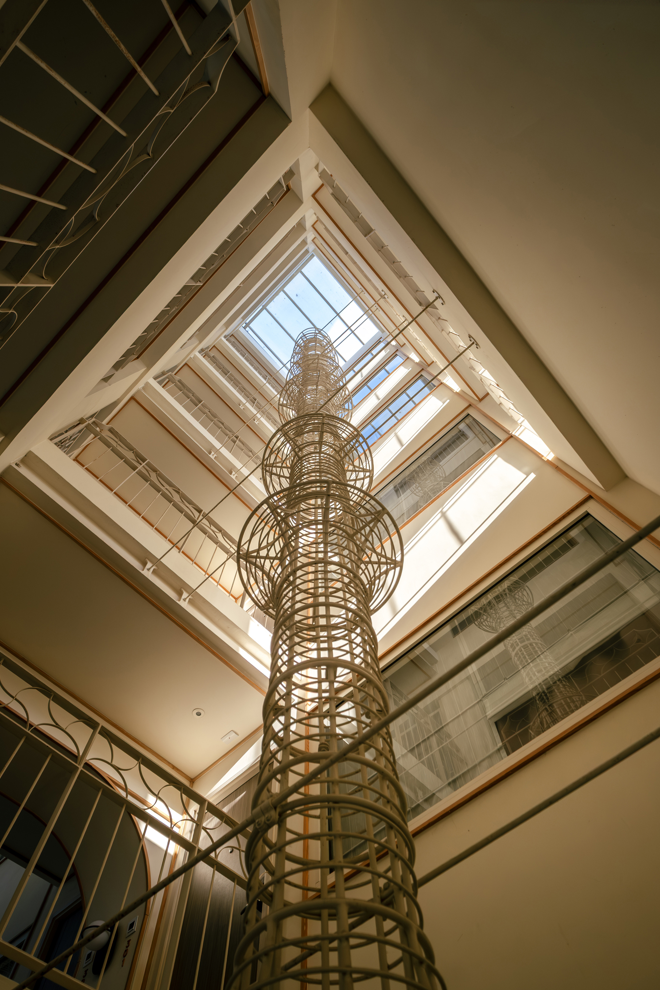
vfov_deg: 81.0
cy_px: 540
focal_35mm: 21
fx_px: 577
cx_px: 321
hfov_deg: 59.5
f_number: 5
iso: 320
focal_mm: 12.6
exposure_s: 1/125
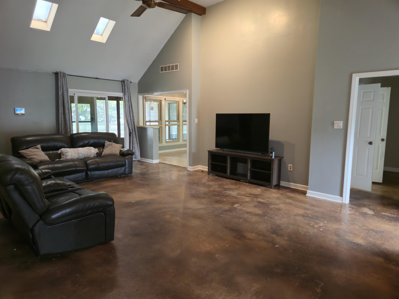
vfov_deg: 58.9
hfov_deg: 73.9
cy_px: 150
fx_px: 265
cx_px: 200
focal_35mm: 23
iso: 320
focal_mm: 5.4
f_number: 1.8
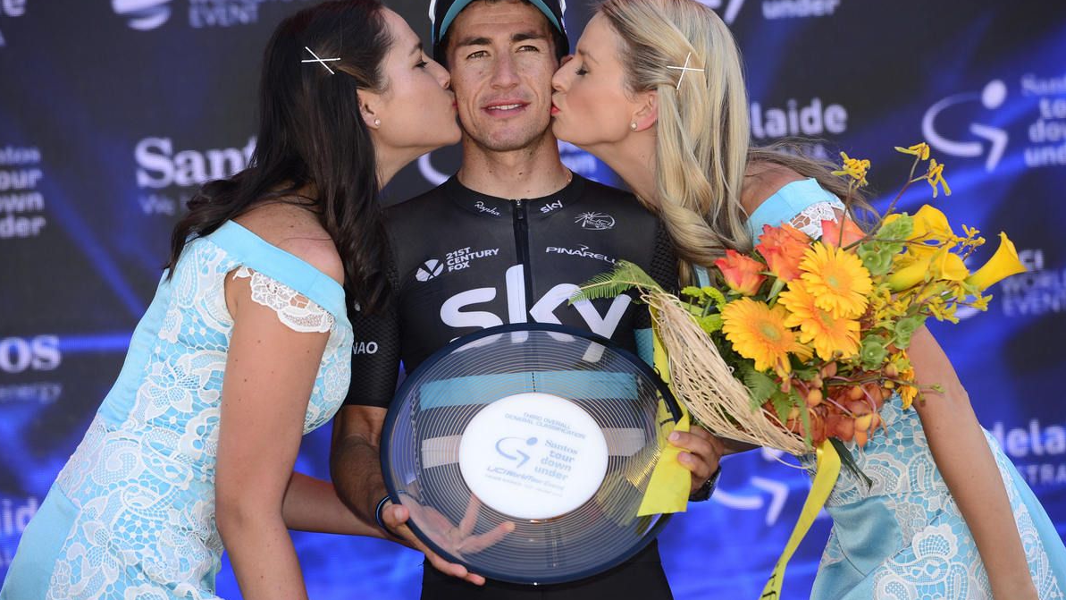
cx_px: 531
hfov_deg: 12.0
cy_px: 260
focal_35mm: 179
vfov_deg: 6.8
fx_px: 5060
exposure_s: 1/250
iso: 200
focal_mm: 170
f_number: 5.6
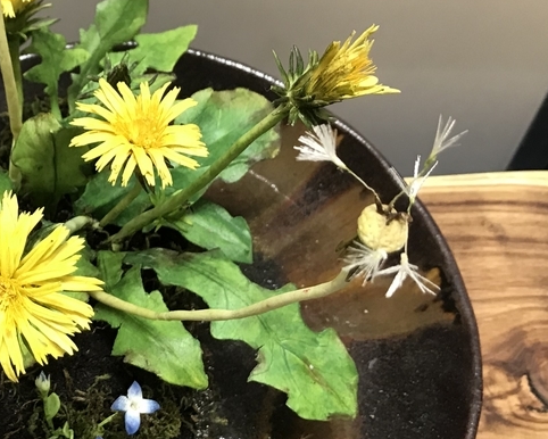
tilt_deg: -52.3
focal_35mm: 68
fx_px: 1103
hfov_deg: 26.9
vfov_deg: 22.5
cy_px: 217
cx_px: 47
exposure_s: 1/17
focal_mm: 3.99
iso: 40
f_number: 1.8
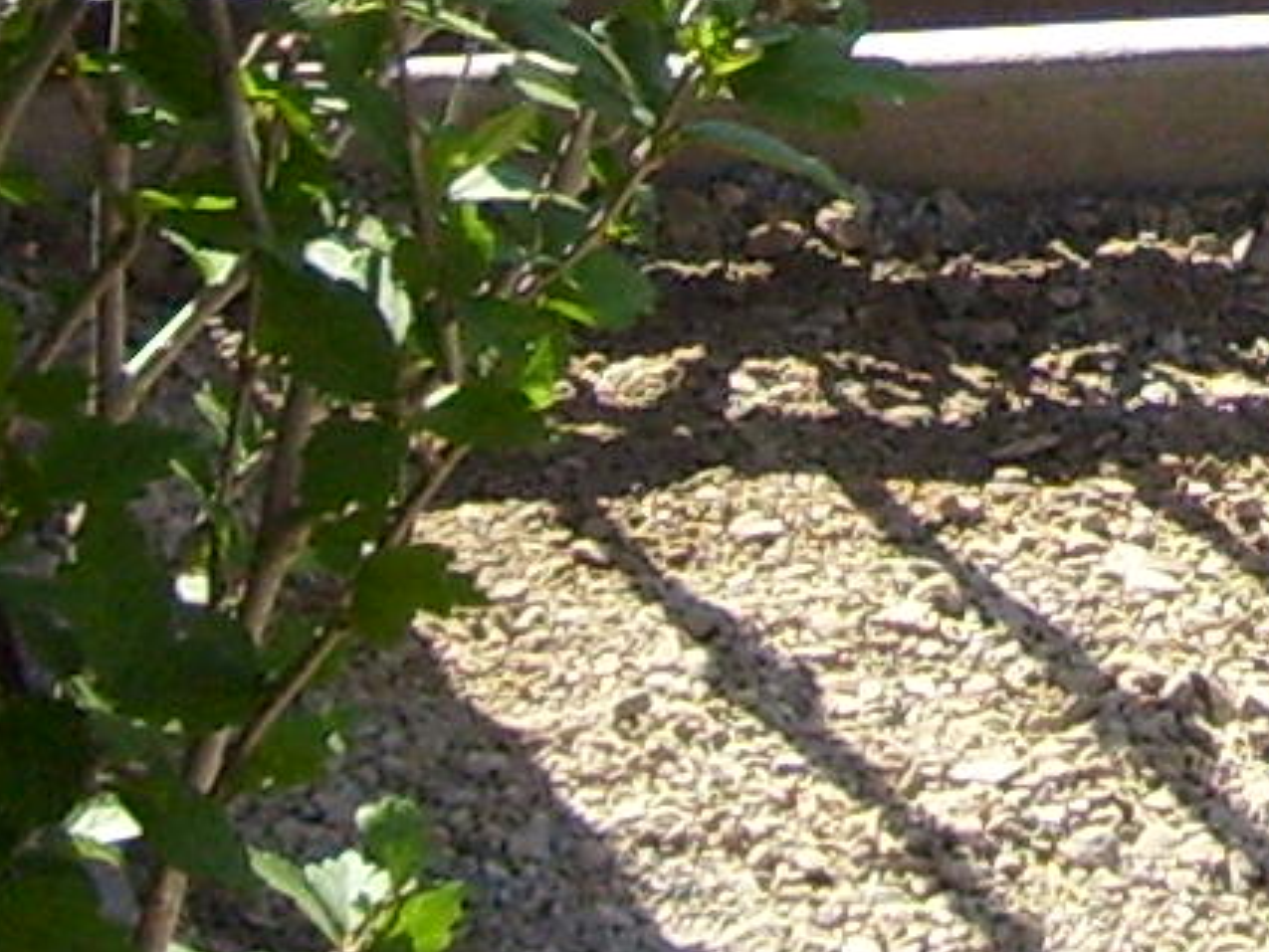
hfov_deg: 8.4
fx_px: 8507
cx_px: 1696
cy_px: -782
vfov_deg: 6.3
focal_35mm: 232
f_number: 7.1
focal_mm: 5.8
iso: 80
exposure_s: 1/125
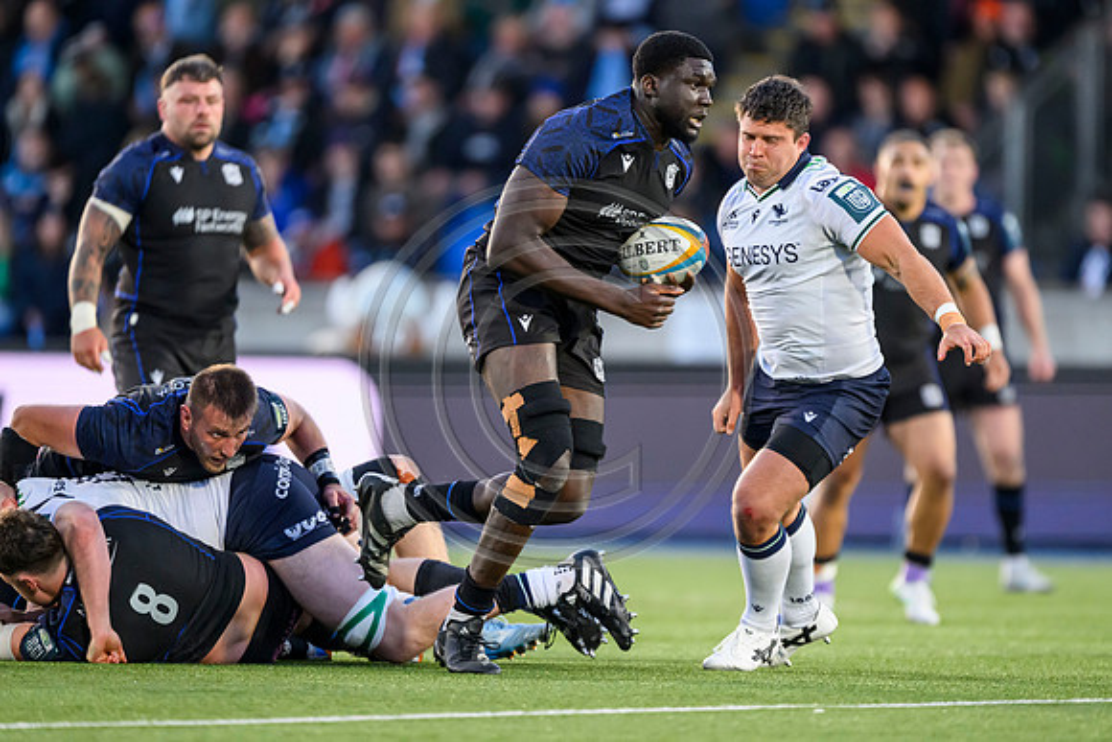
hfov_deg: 3.5
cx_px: 581
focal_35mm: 585
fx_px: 18081
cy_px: 387
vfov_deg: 2.4
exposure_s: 1/1250
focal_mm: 560
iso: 4000
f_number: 4
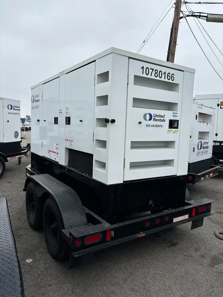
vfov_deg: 67.3
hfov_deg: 53.1
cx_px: 112
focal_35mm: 26
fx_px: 223
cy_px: 148
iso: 50
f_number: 1.6
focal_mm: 5.96
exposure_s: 1/1381
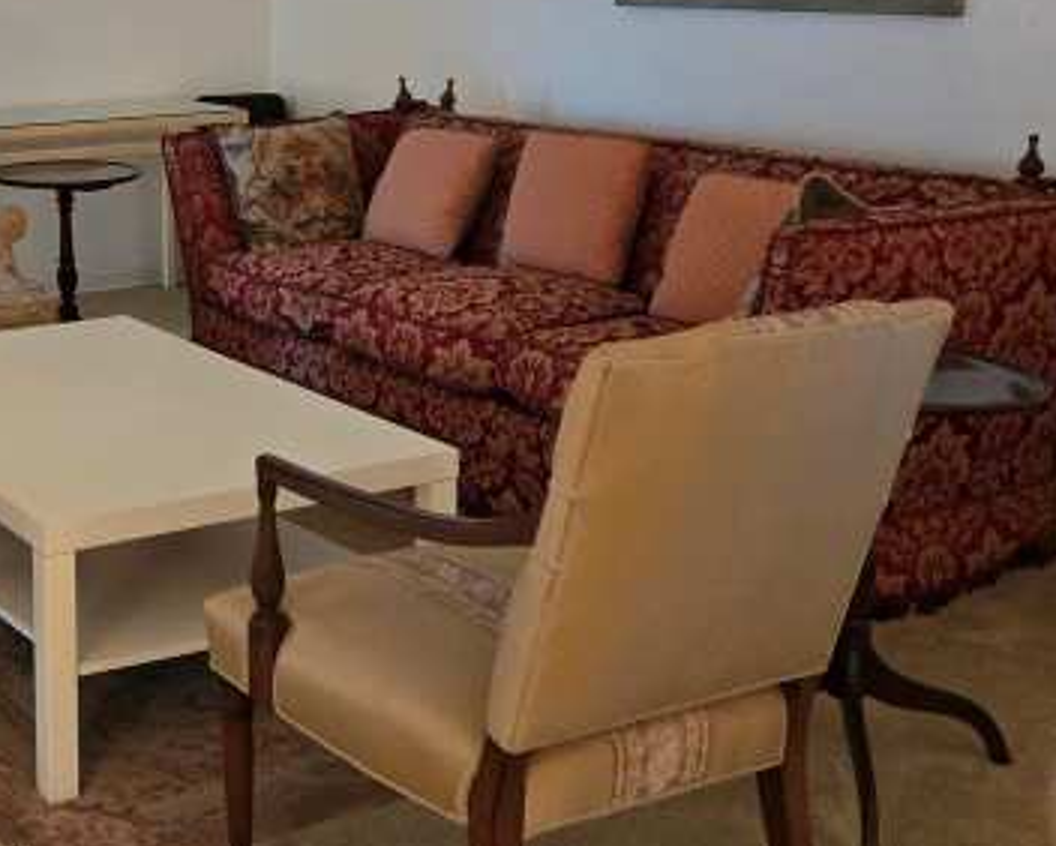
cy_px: 183
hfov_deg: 33.6
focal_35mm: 51
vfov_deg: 29.1
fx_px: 1595
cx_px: 12
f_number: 1.8
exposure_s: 1/60
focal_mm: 5.4
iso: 500
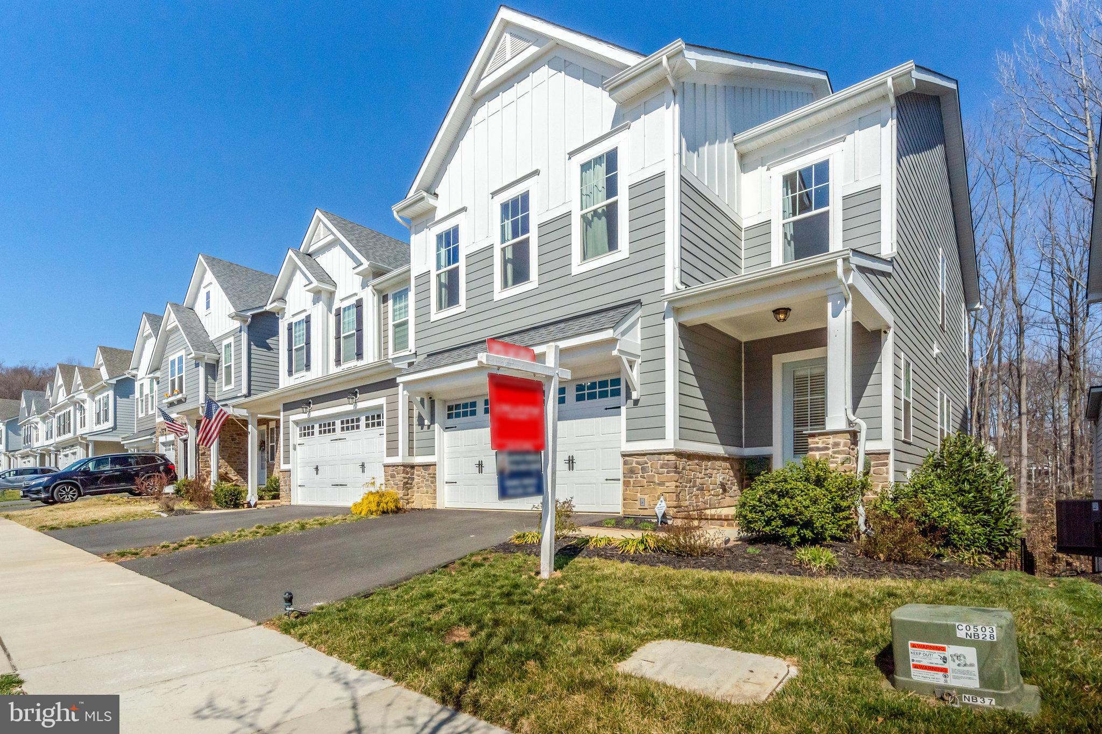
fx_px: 490
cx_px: 551
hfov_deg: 96.7
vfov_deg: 73.7
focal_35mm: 16
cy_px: 367
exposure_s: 1/6400
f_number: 8
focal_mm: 16
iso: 1250
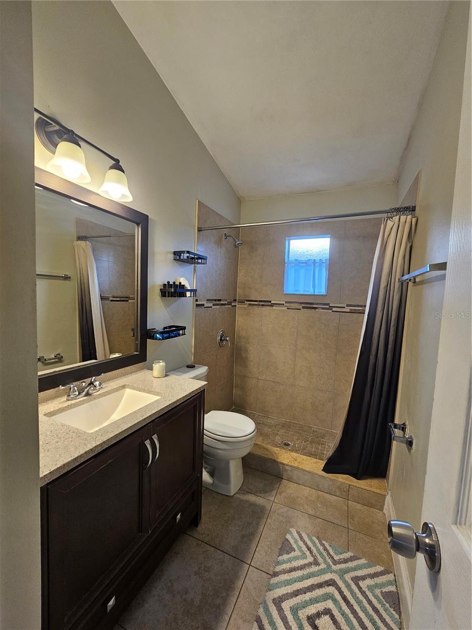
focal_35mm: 13
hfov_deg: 89.9
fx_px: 236
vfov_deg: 106.2
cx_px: 236
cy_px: 315
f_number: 2.2
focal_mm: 2.2
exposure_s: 1/60
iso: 100
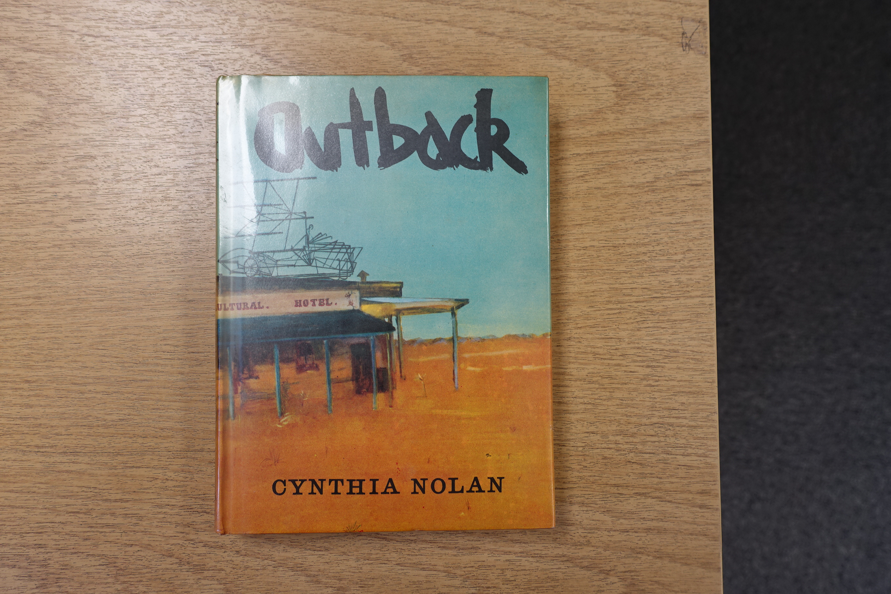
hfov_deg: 73.7
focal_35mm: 24
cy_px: 297
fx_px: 594
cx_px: 446
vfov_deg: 53.1
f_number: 2.8
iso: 125
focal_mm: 8.8
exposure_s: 1/30
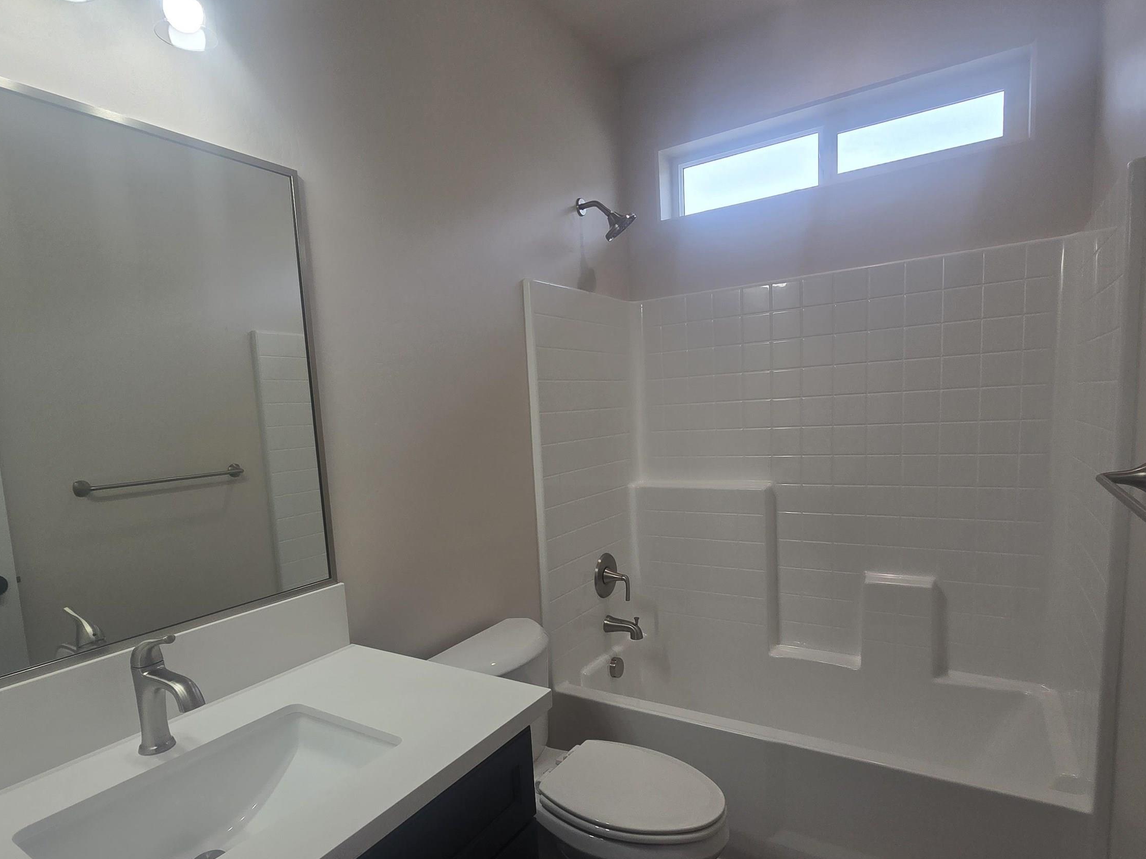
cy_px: 484
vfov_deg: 71.3
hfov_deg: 87.6
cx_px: 531
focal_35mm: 18
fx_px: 596
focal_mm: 2.2
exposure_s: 1/261
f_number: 2.2
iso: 50
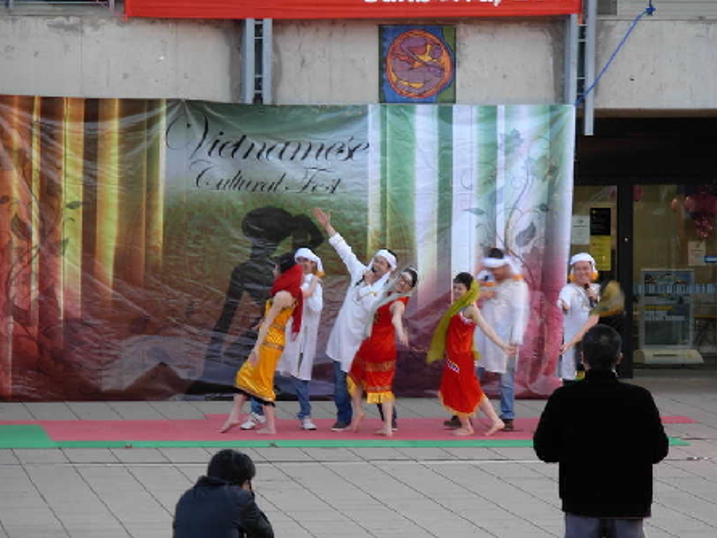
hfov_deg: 9.6
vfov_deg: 7.2
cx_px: 350
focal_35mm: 205
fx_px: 4247
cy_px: 277
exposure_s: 1/13
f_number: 5
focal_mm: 31.4
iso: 79
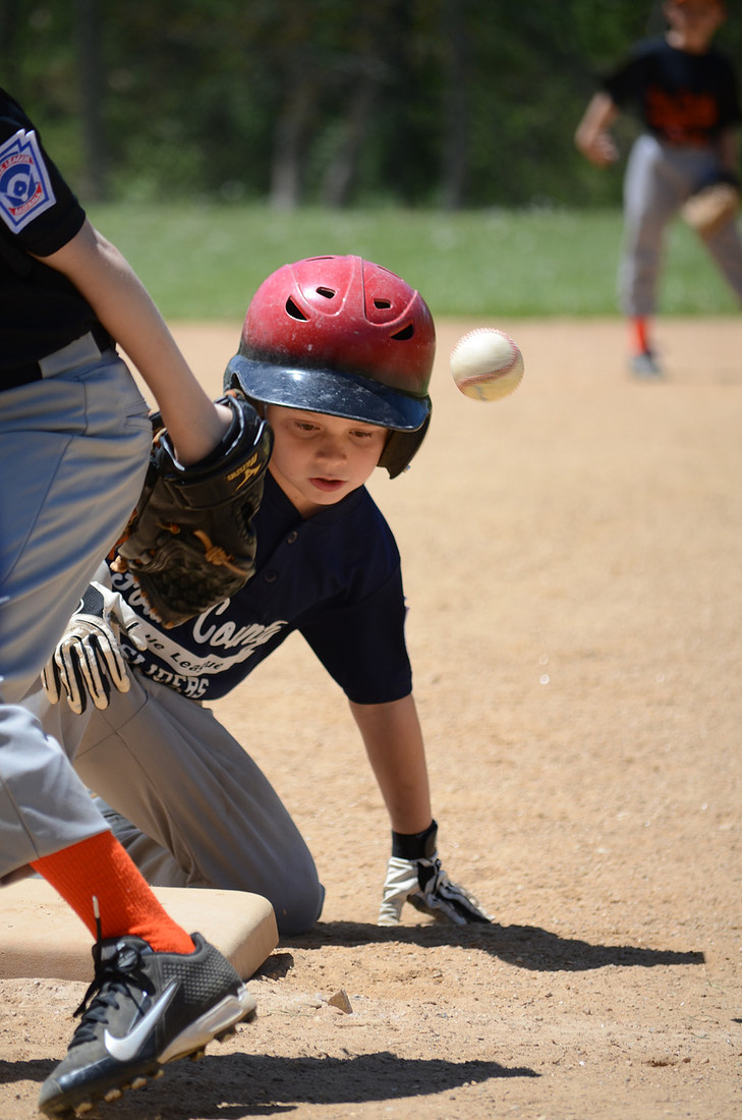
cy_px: 560
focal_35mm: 240
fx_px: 7450
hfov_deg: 5.7
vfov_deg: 8.6
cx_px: 371
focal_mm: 160
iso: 125
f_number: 5.6
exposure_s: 1/500
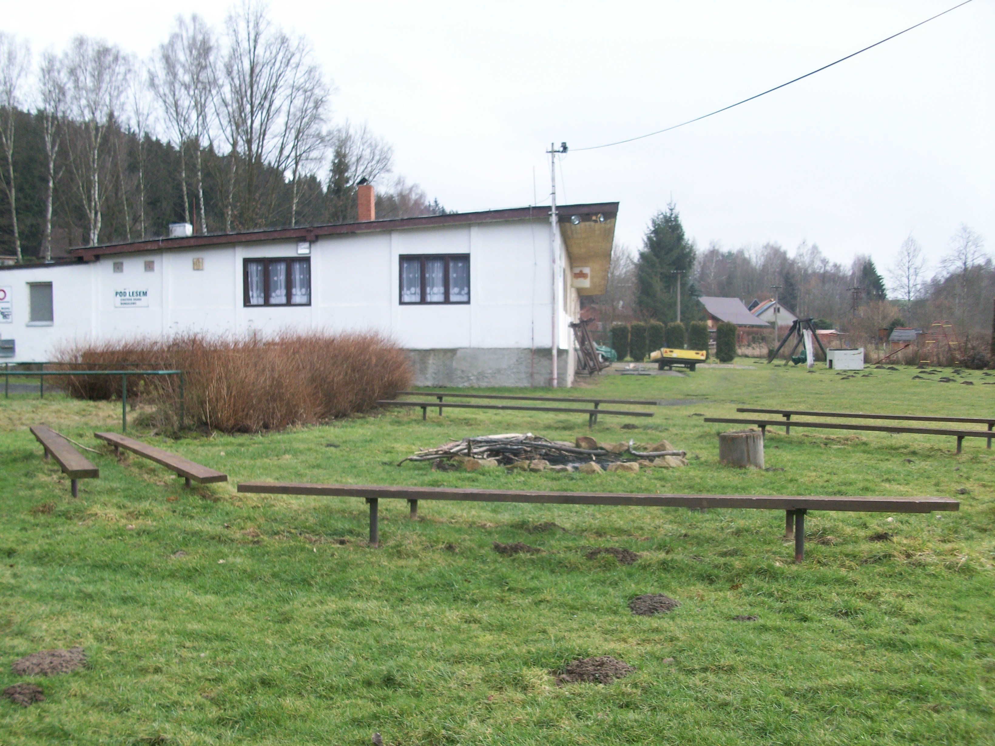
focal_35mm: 34
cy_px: 373
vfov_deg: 41.8
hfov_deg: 54.0
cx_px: 498
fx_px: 977
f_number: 2.8
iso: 64
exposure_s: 1/107
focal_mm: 5.7
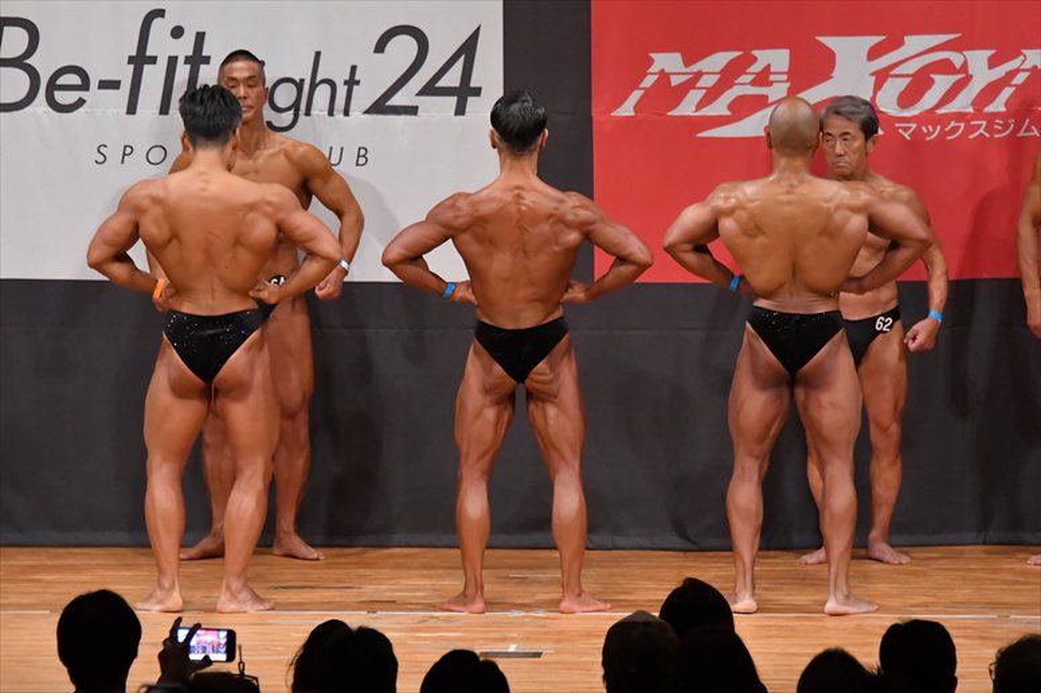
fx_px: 7370
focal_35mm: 255
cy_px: 346
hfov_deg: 8.1
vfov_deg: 5.4
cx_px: 520
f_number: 5.6
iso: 7200
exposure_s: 1/400
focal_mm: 170
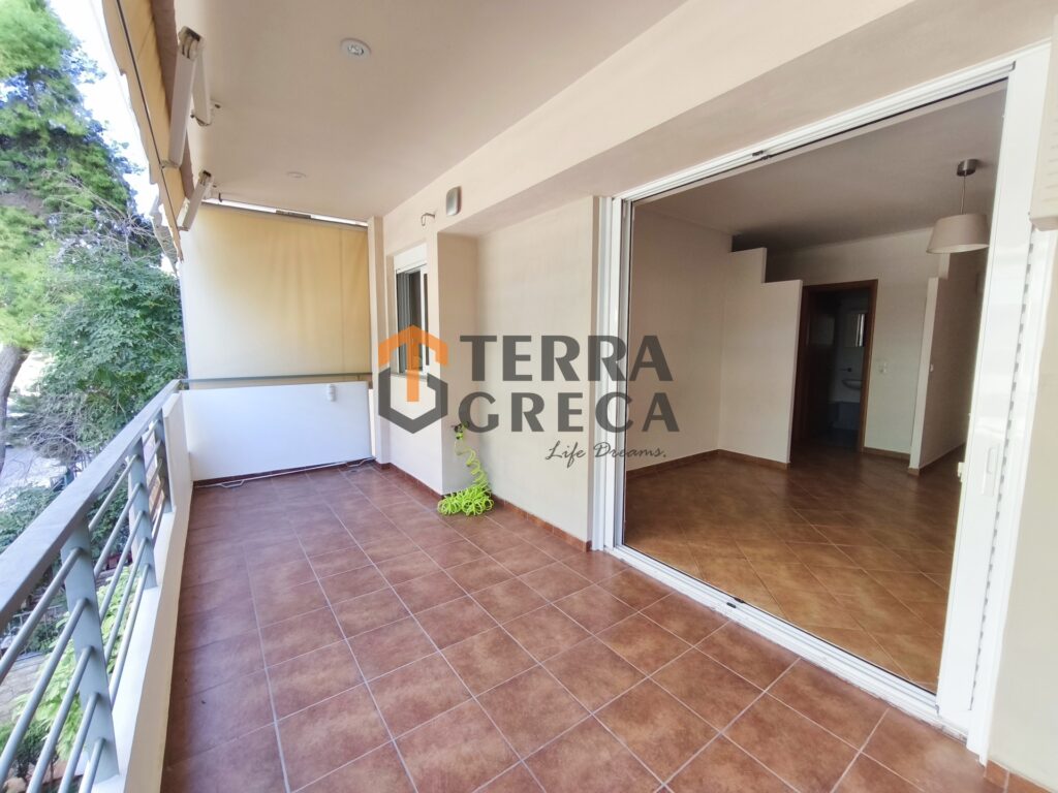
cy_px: 396
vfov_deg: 81.7
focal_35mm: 15
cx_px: 529
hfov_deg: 98.2
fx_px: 458
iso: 80
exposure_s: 1/100
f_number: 2.2
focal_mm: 1.91
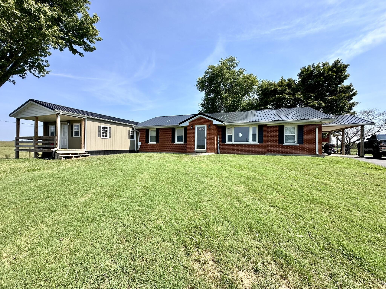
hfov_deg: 102.1
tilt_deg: +3.0
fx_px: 156
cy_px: 144
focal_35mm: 14
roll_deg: -1.4
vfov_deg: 85.7
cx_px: 193
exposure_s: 1/1435
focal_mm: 2.22
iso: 50
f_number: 2.2
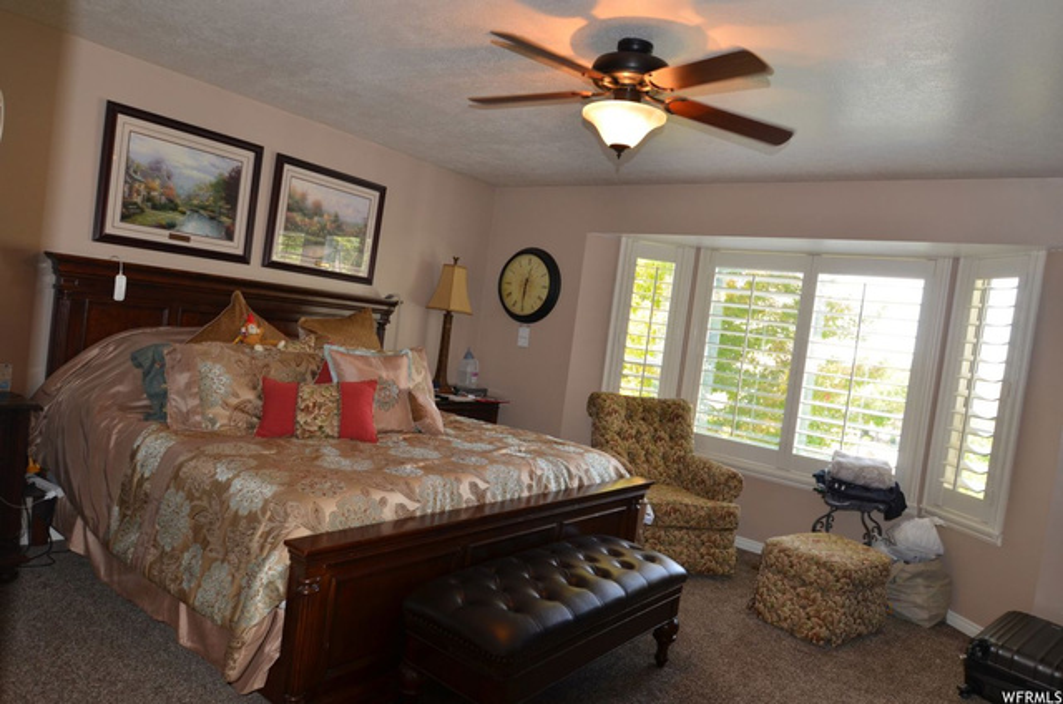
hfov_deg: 77.4
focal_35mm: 22
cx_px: 532
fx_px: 663
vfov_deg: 55.9
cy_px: 352
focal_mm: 15
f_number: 2.8
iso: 280
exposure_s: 1/125
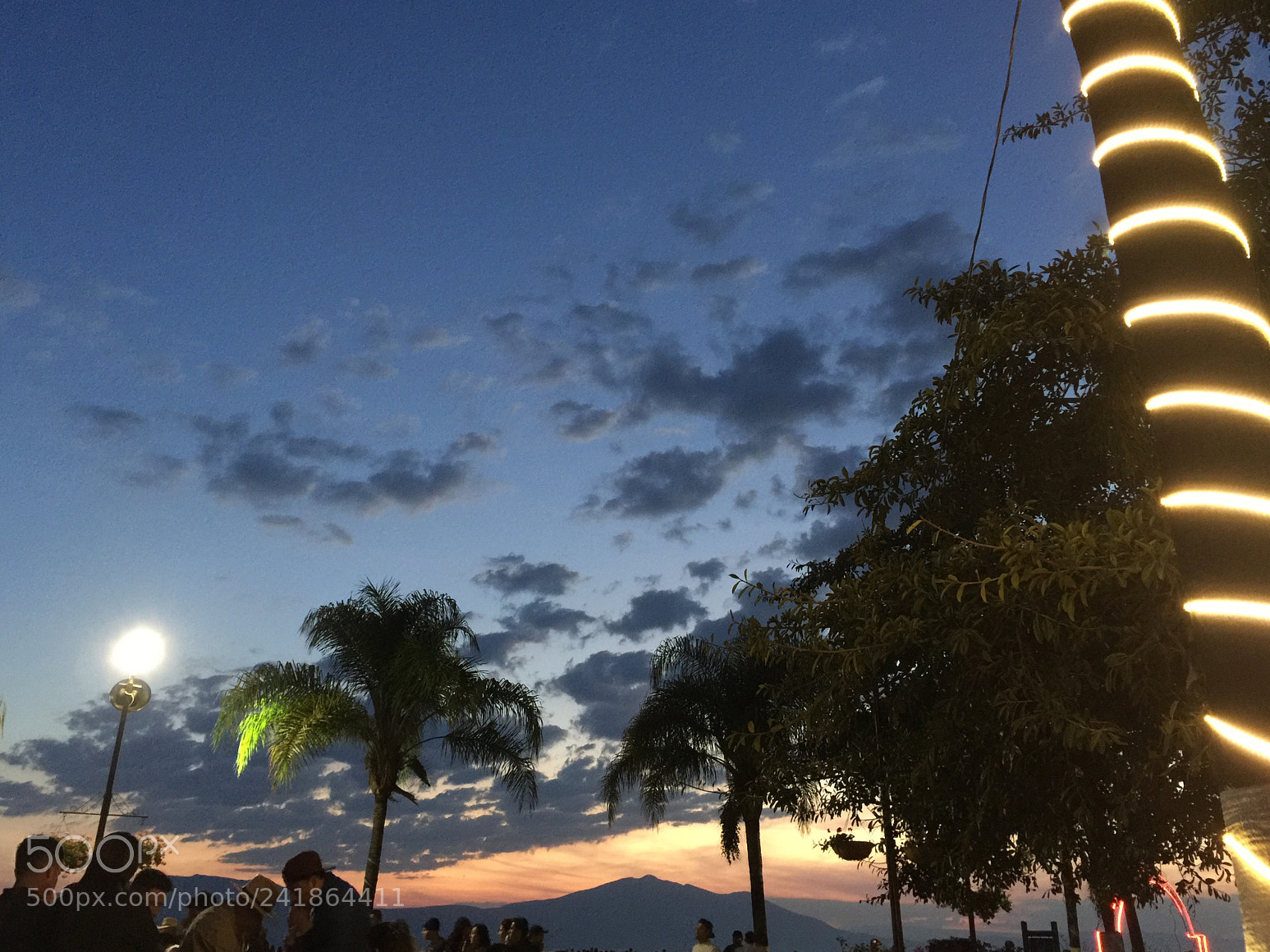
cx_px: 632
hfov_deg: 60.0
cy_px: 469
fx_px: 1101
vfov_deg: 46.8
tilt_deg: +24.5
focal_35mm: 30
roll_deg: -2.1
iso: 100
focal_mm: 4.15
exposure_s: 1/4
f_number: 2.2
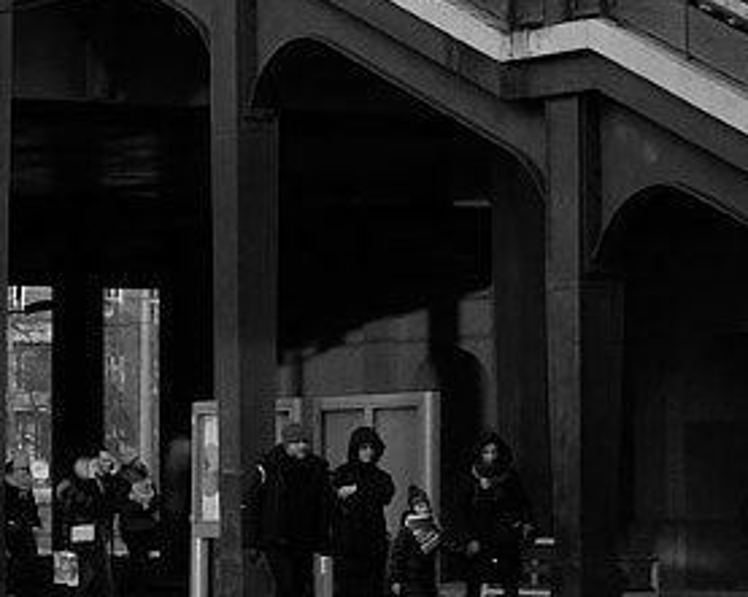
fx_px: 4202
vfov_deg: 8.1
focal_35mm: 190
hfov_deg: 10.1
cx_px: -22
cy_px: 373
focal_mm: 23
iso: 800
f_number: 7.1
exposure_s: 1/180
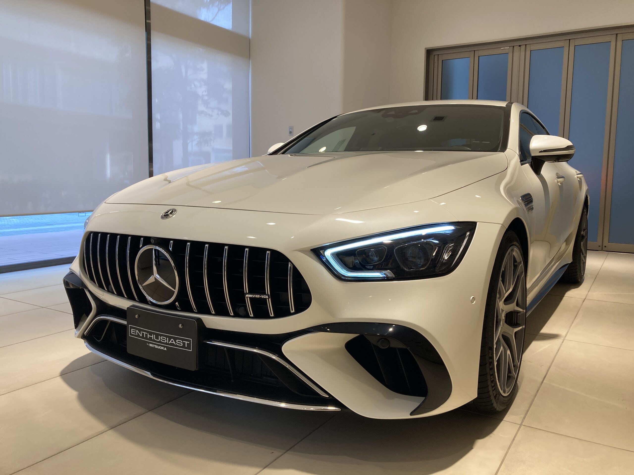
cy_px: 238
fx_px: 513
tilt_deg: -5.4
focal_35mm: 28
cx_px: 317
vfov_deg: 49.7
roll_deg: -1.1
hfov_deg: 63.4
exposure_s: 1/97
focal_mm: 3.99
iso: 50
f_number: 1.8
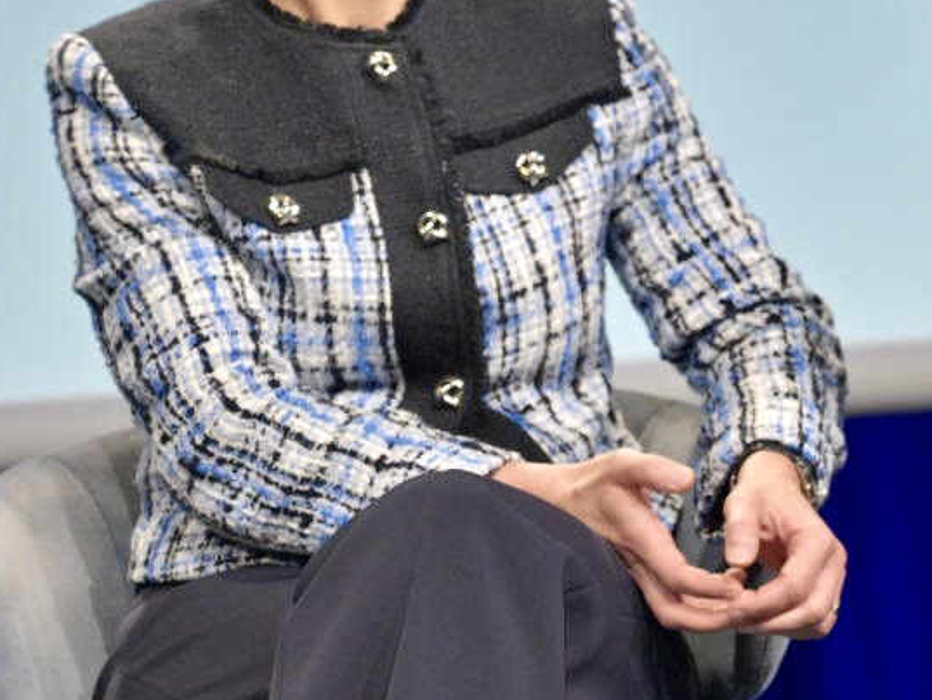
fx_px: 5467
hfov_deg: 9.7
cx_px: 967
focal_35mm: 203
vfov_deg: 7.3
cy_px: 17
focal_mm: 70
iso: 1600
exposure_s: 1/160
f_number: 4
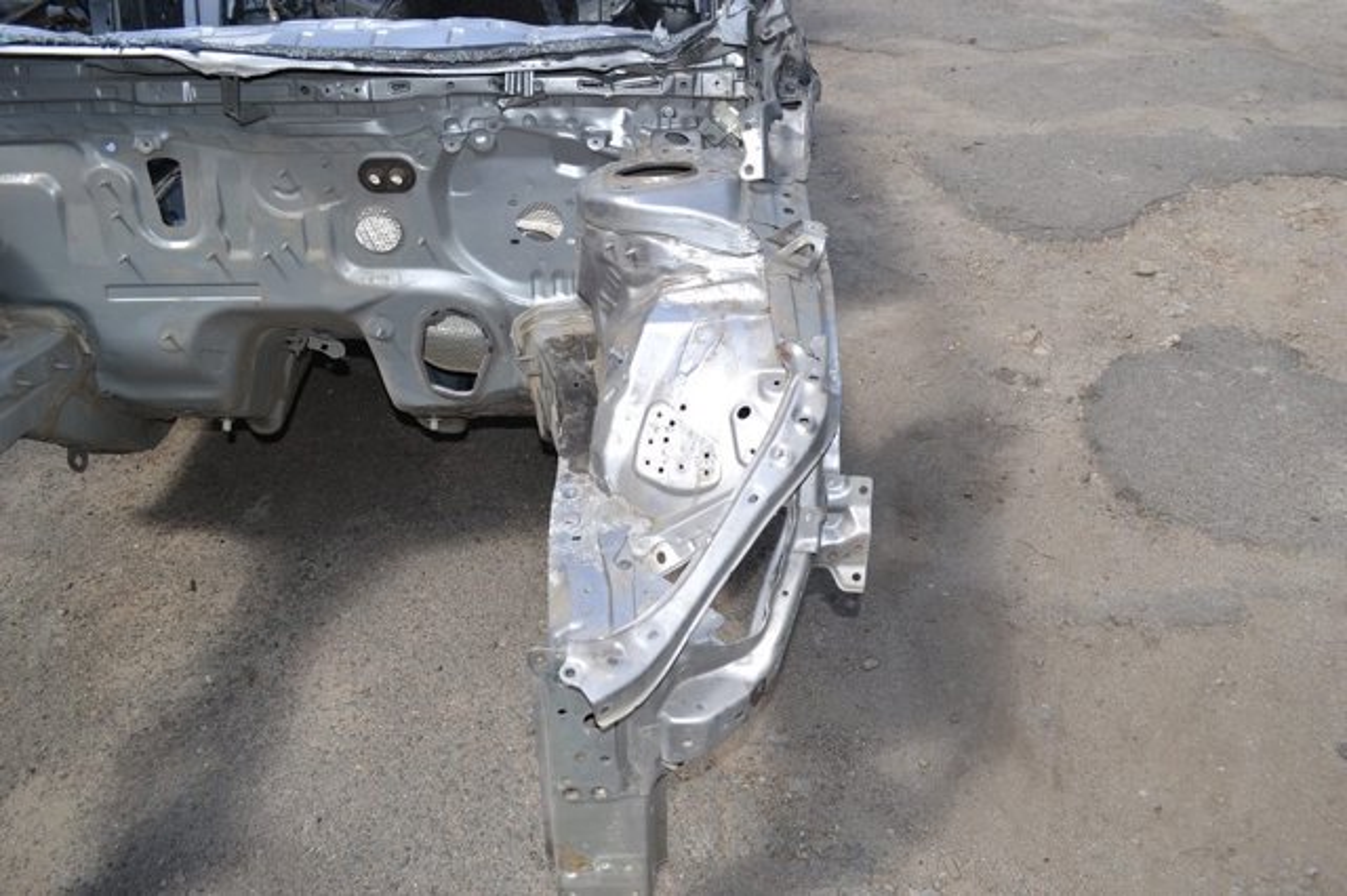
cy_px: 448
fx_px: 1010
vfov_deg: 47.9
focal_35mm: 27
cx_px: 674
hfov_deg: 67.4
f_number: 5
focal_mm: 18
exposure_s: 1/200
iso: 100
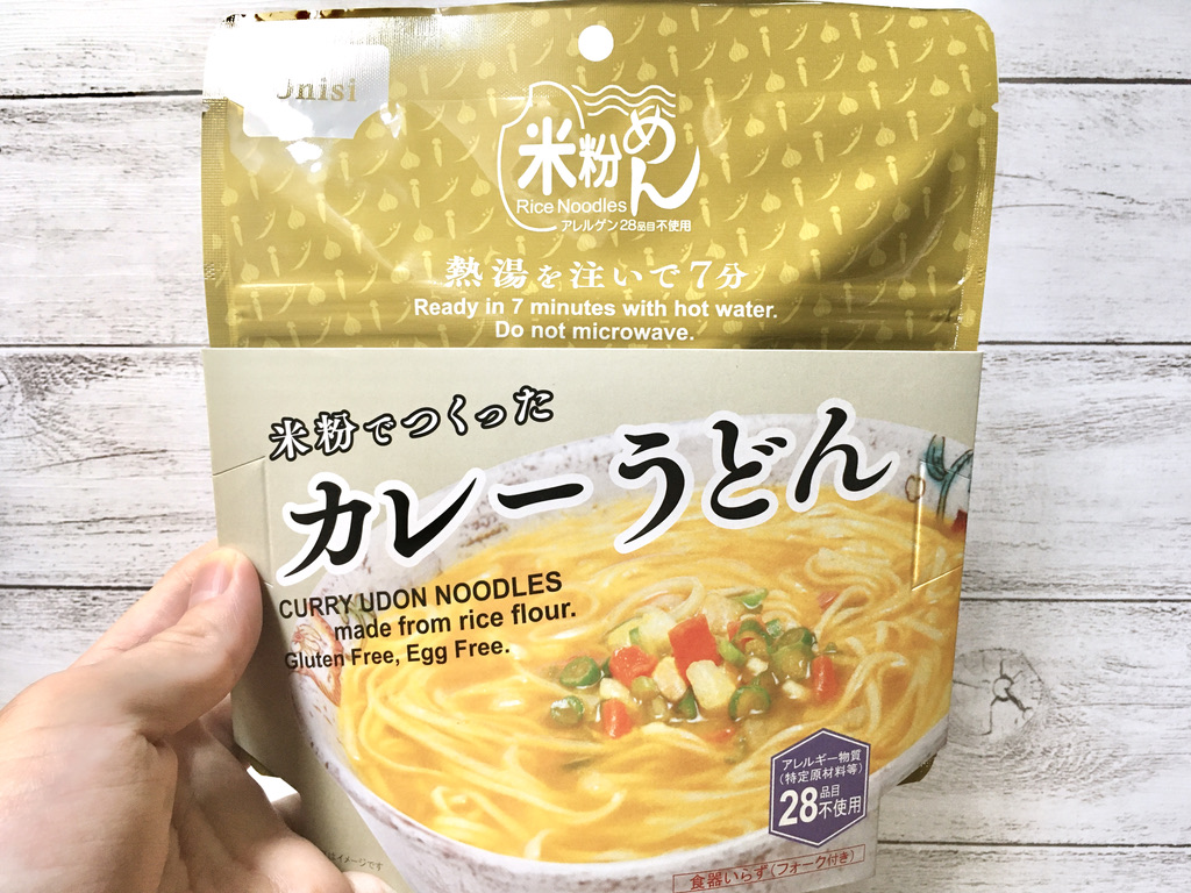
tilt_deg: -28.7
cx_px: 596
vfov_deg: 48.2
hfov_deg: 61.7
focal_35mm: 29
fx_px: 998
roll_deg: +0.9
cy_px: 446
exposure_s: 1/30
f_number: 2.2
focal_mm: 4.15
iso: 100
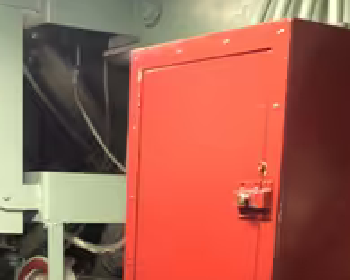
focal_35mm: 84
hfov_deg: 22.6
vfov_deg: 16.3
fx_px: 870
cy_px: 452
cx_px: 117
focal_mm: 3.99
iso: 100
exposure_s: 1/6
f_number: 1.8
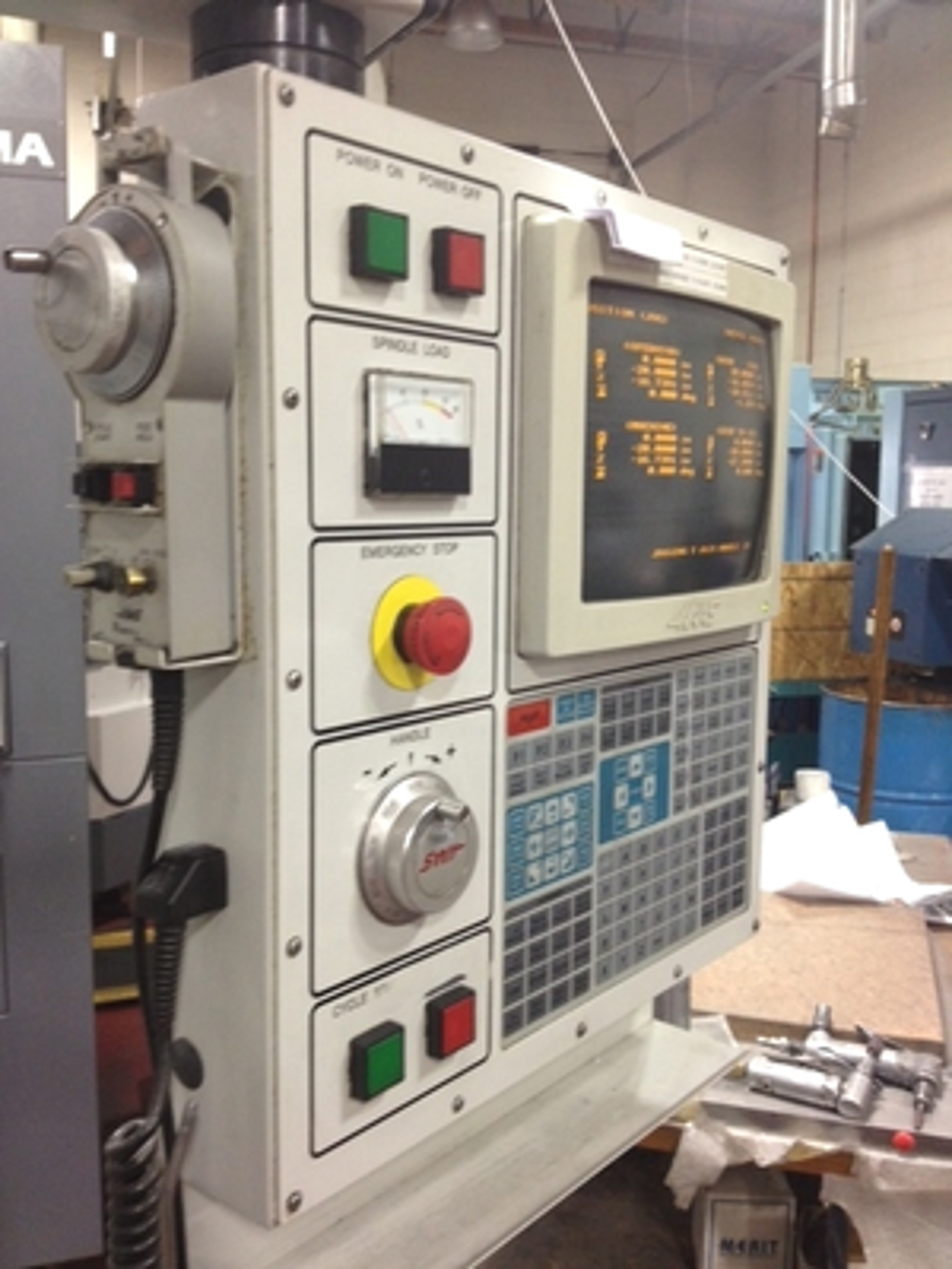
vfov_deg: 52.6
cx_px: 476
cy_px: 634
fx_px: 1283
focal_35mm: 35
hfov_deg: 40.7
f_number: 2.4
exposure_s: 1/20
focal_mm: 4.28
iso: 160
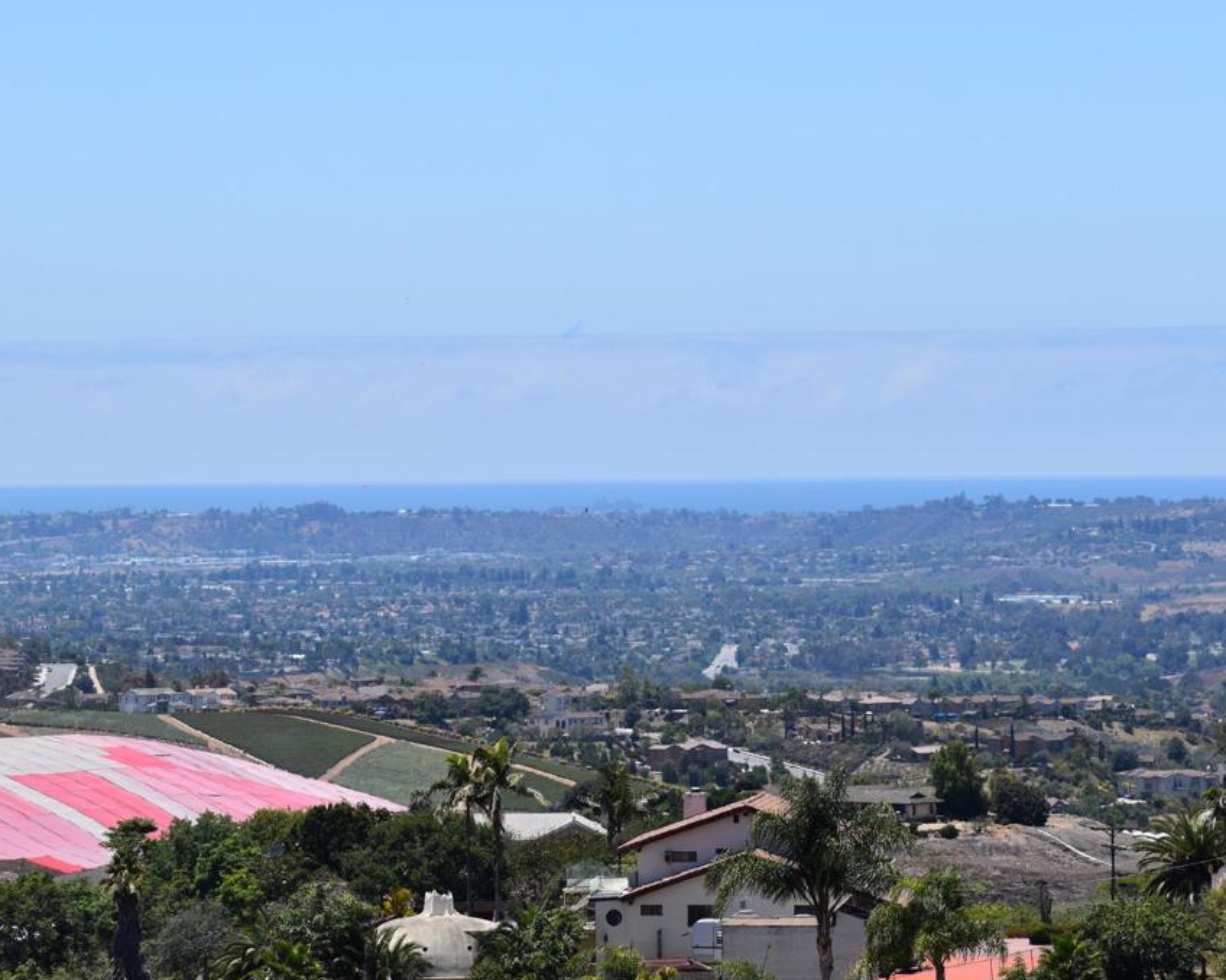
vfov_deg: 7.6
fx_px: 7400
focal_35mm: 204
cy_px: 489
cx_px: 606
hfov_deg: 9.5
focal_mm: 120
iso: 200
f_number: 8
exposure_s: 1/1000
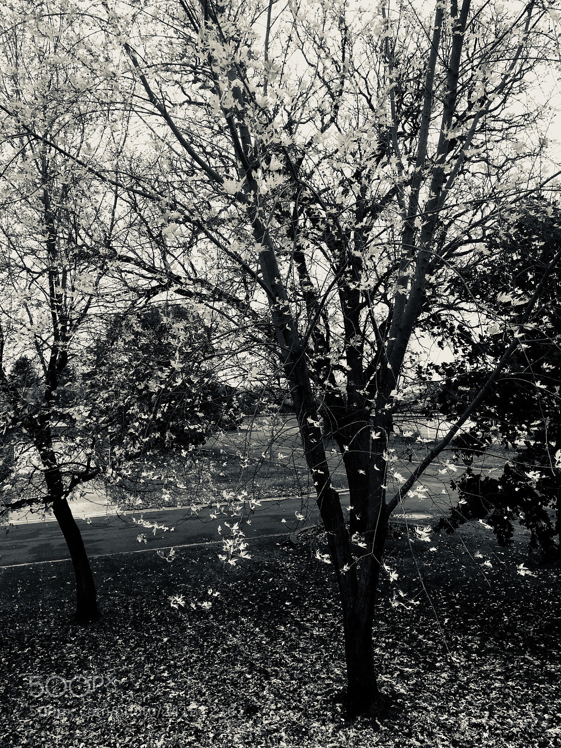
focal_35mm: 29
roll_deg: +2.6
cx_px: 280
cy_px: 374
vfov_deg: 61.7
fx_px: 627
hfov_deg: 48.2
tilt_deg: +3.4
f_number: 2.2
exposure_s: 1/120
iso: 32
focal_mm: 4.15
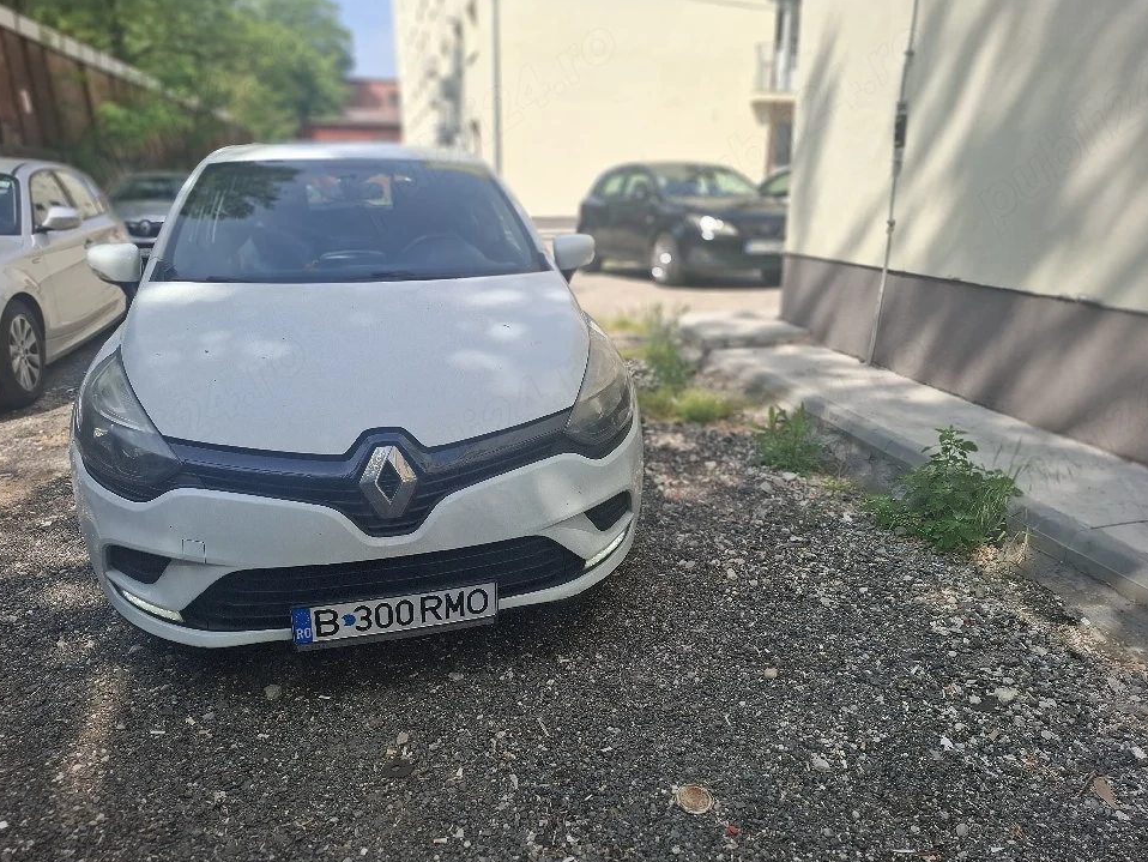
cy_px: 445
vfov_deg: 56.8
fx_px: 796
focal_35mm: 24
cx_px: 566
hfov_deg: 71.6
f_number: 1.8
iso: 50
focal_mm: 5.54
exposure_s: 1/1667
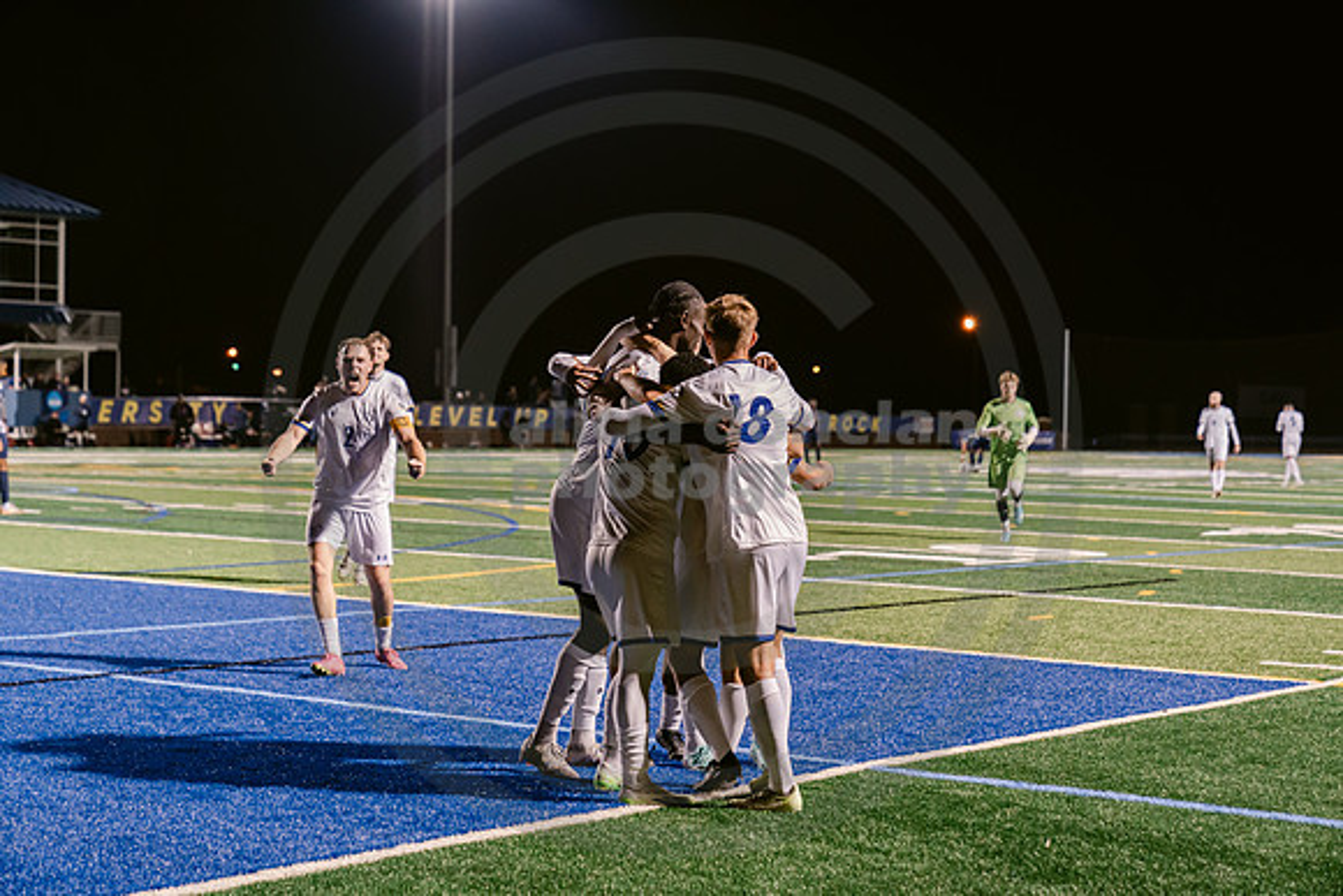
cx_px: 672
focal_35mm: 70
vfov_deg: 19.5
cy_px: 448
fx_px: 2612
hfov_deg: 28.8
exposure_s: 1/250
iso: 2500
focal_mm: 70
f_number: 3.2
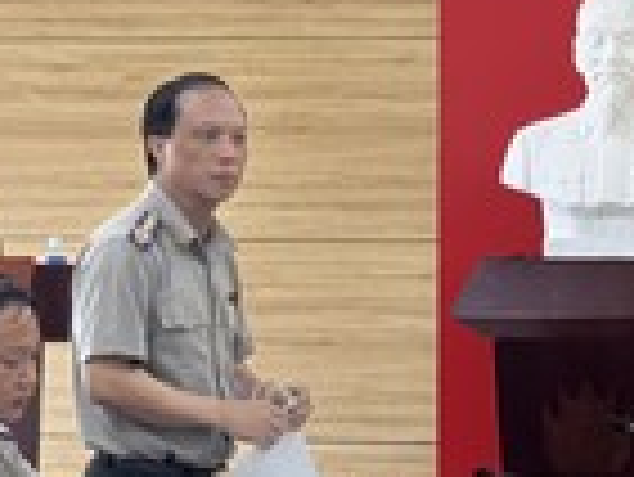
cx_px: 432
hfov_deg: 9.7
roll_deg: -0.5
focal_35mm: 204
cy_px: 297
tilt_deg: -3.3
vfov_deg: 7.3
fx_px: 3739
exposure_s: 1/100
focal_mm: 6.76
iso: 160
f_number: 1.78
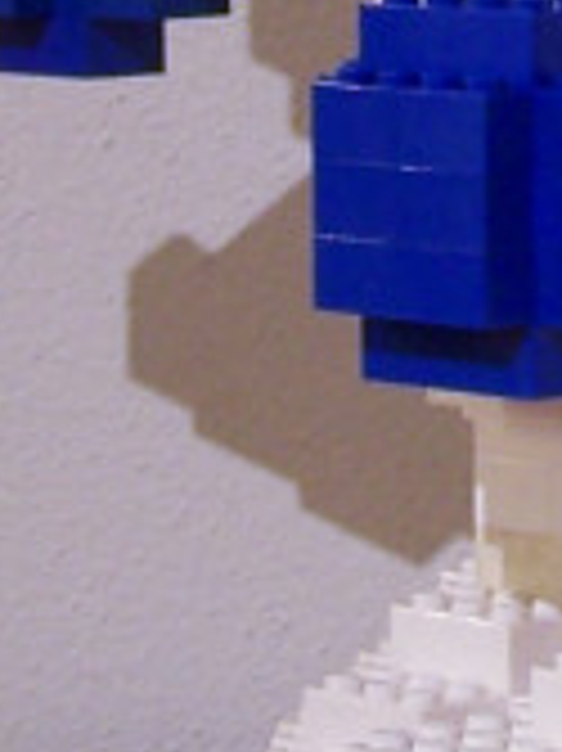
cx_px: 791
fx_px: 5050
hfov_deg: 6.3
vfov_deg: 8.3
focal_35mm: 233
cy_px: -324
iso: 80
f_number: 2.8
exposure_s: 1/2
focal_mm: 6.3
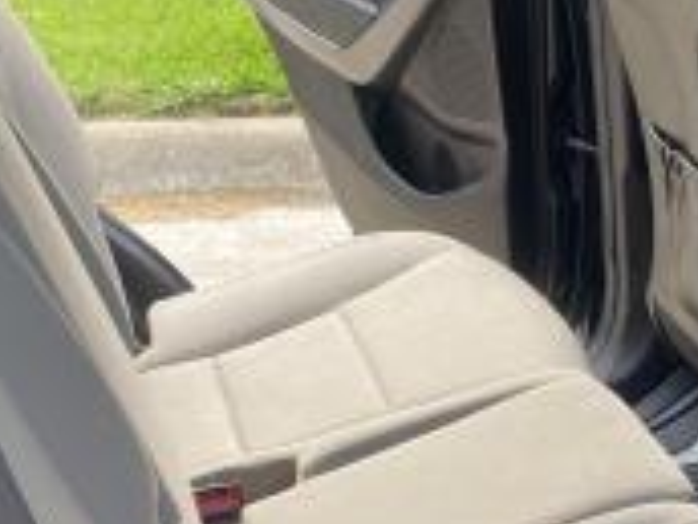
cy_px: 496
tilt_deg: -30.4
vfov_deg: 19.0
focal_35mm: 76
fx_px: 1532
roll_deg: -1.9
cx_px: 661
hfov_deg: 24.7
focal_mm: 4.25
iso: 32
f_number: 1.8
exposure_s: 1/177
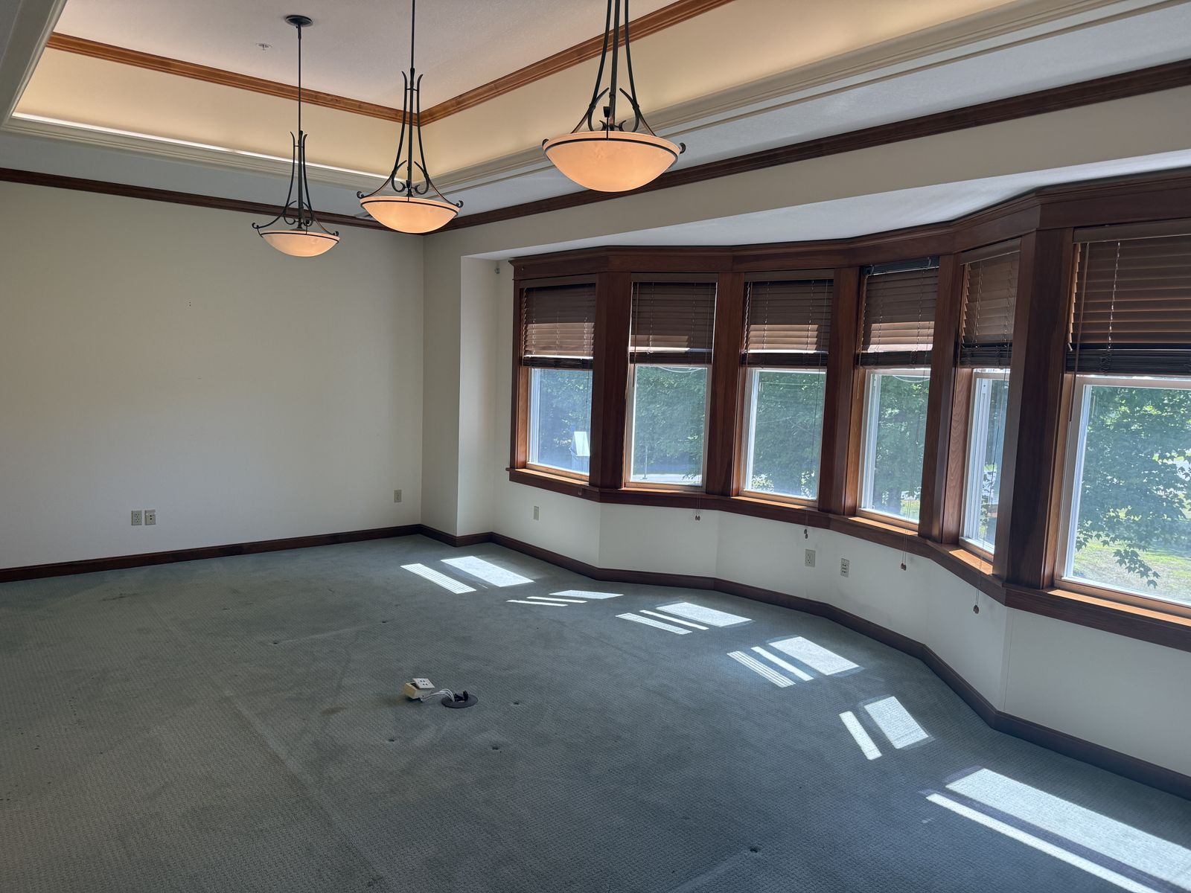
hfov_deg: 71.6
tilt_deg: -5.7
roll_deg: -2.4
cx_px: 596
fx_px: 826
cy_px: 446
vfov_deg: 56.8
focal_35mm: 24
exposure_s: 1/246
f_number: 1.78
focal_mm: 6.76
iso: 100
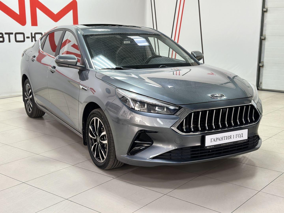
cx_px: 142
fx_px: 394
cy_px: 106
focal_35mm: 48
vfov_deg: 30.3
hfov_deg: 39.7
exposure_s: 1/100
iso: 125
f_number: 1.78
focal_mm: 6.86
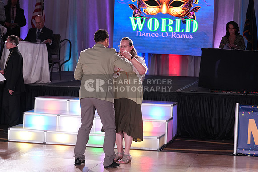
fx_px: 753
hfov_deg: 19.5
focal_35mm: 105
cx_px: 129
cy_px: 86
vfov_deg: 13.0
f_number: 4
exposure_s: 1/400
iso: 2000
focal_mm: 105
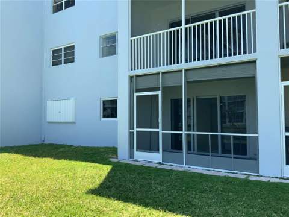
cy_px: 108
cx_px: 144
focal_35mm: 29
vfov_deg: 48.2
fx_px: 242
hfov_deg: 61.7
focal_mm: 3
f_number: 1.8
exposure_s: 1/524
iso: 16
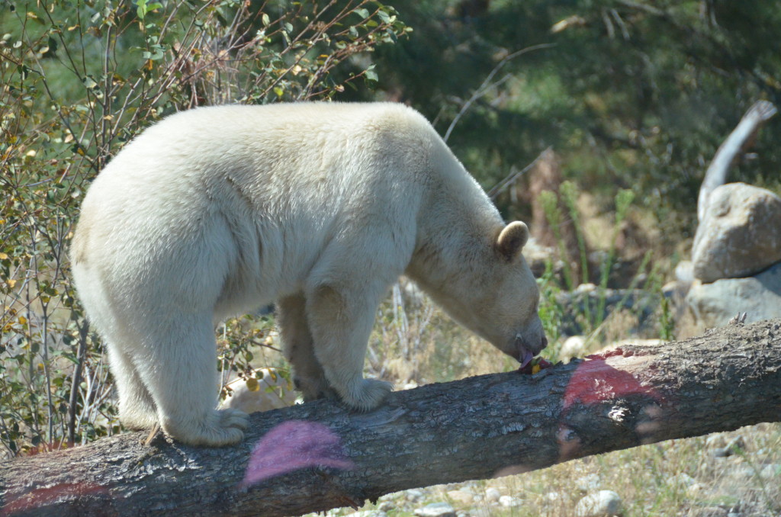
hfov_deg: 6.9
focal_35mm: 300
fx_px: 6494
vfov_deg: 4.6
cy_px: 258
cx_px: 390
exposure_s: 1/6400
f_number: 5.6
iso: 2500
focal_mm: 200
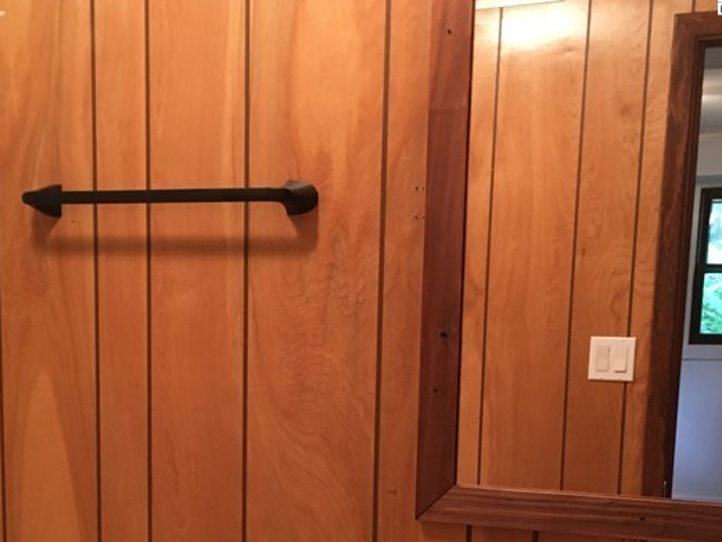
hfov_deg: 33.7
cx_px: 291
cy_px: 477
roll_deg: -0.1
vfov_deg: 25.0
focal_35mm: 57
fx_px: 1189
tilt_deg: -9.9
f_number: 2.2
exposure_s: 1/33
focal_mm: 4.15
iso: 160
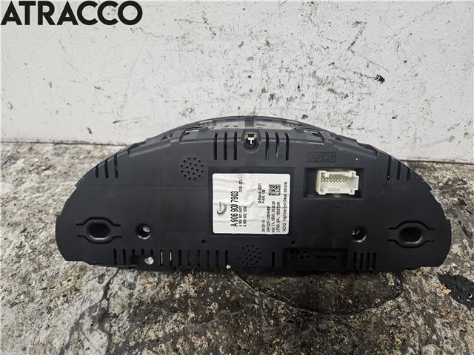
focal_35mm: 23
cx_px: 237
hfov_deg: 73.9
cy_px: 178
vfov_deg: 58.9
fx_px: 315
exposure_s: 1/100
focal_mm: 5.4
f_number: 1.8
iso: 400
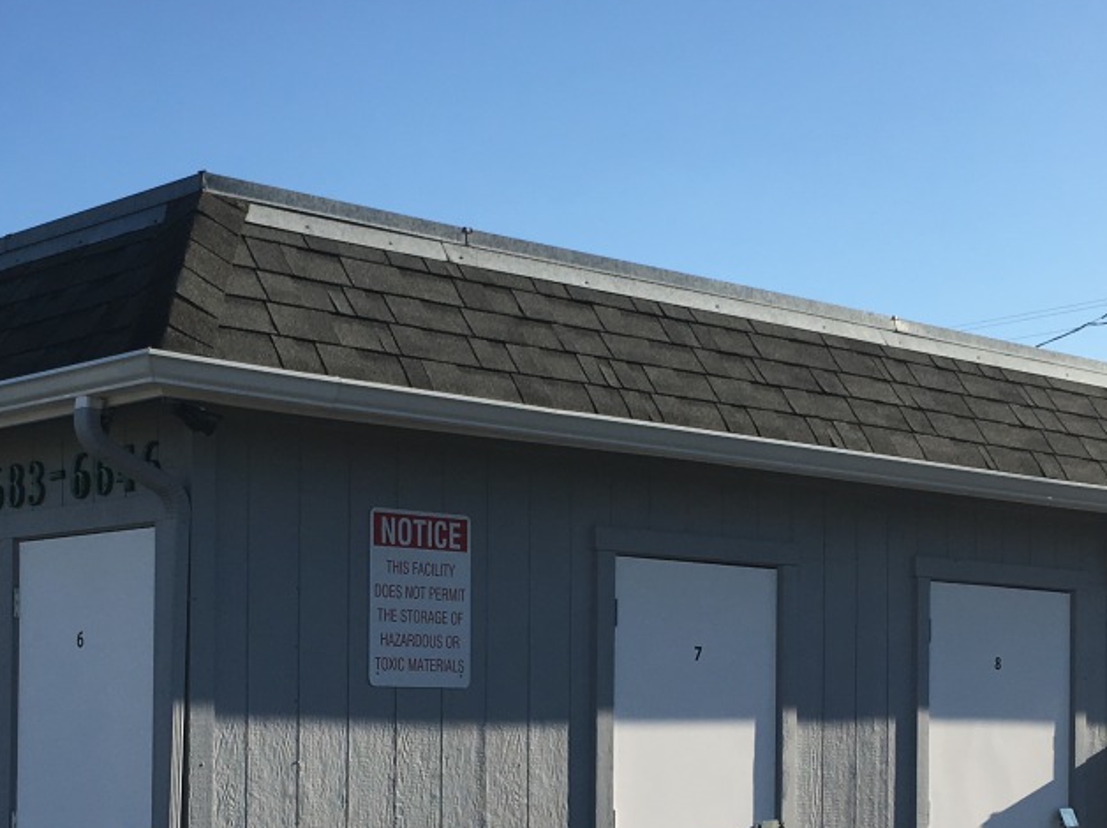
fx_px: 2141
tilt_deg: -0.4
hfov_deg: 29.0
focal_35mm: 67
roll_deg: -0.9
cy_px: 707
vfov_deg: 21.5
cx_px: 561
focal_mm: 4.15
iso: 25
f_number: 2.2
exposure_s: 1/1538
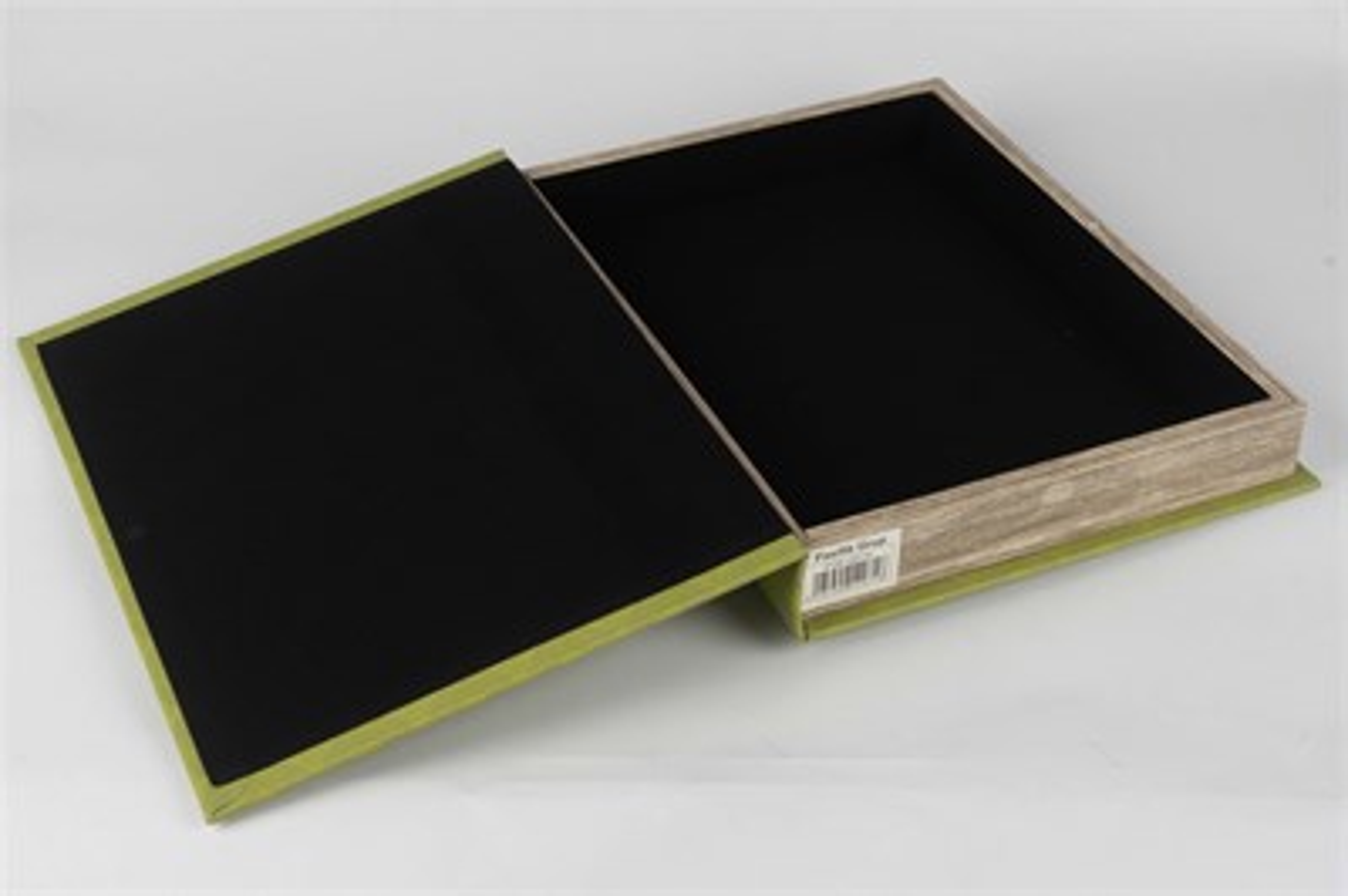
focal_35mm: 64
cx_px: 674
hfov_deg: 31.4
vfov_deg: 21.2
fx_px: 2394
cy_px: 448
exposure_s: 1/100
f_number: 18
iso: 100
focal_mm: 42.5
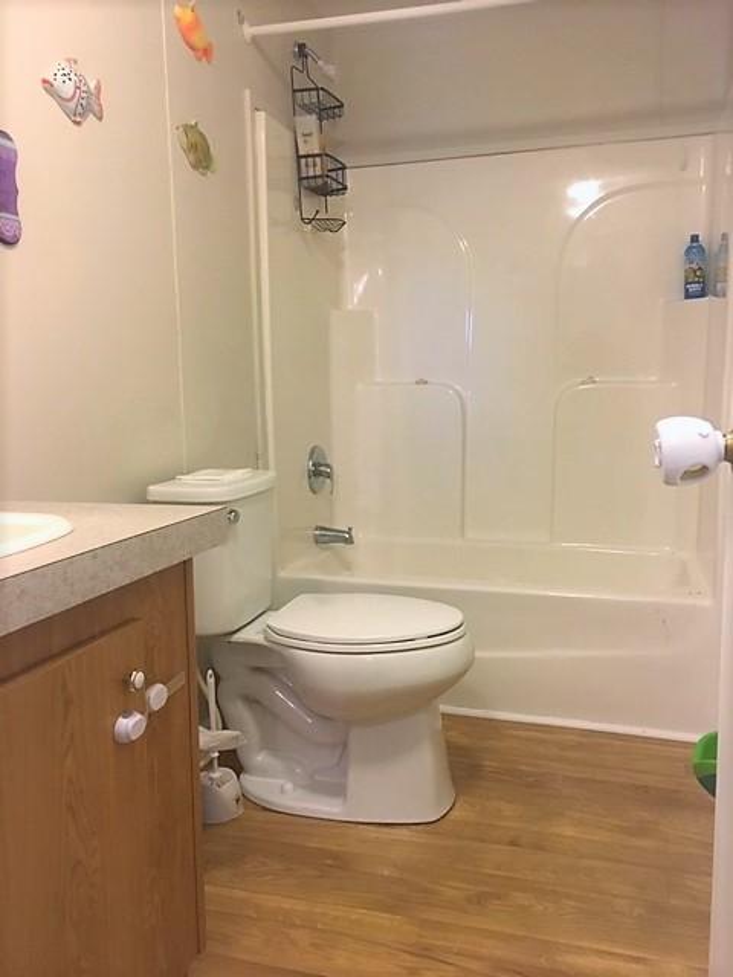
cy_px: 488
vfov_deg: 61.7
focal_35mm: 29
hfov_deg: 48.2
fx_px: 819
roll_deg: +1.4
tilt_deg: -7.1
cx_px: 366
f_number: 2.2
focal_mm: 4.15
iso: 200
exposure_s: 1/15
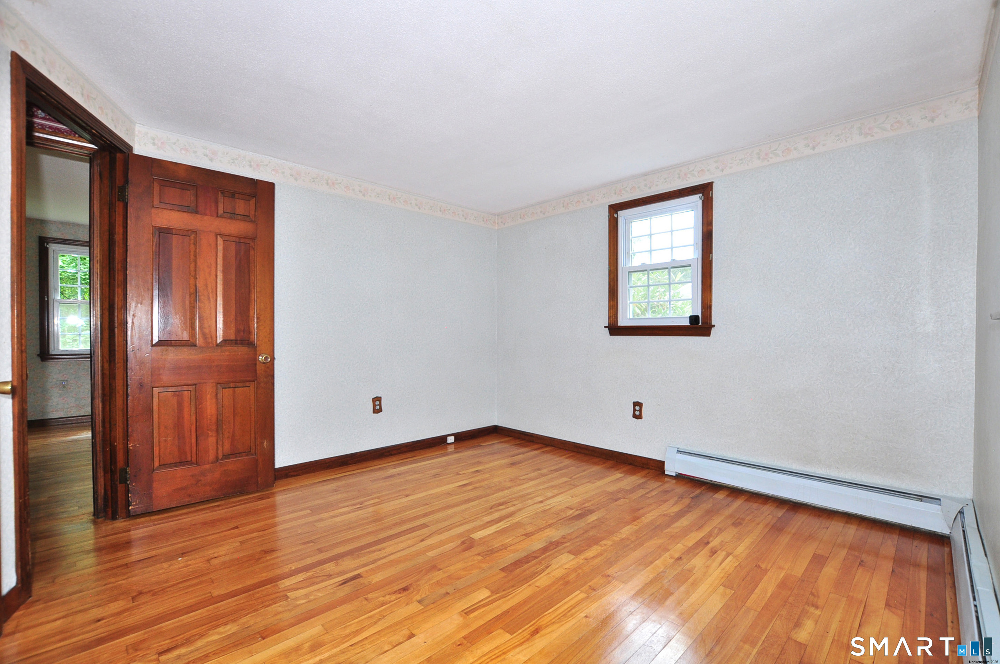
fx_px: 416
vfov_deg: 77.2
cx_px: 500
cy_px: 332
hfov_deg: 100.5
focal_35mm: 15
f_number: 6.3
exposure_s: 1/25
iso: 400
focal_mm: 10
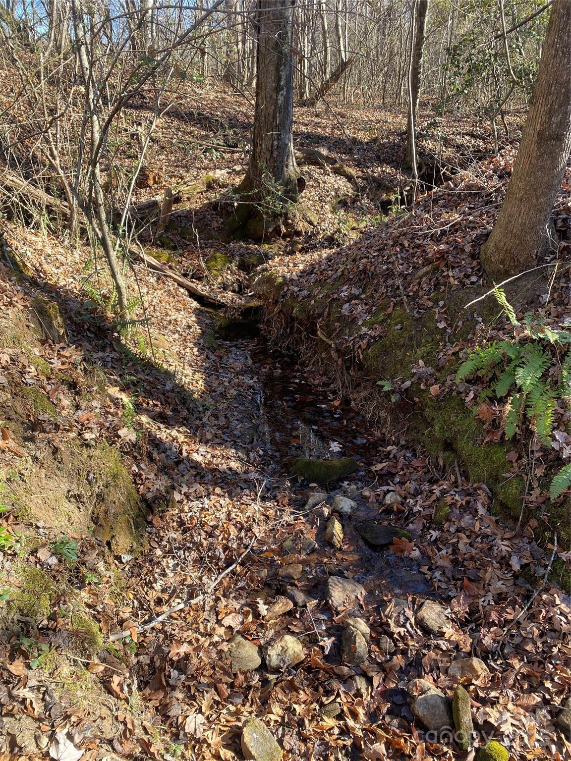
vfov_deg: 67.3
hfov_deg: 53.1
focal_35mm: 26
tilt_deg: -22.0
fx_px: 572
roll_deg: +1.8
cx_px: 286
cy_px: 380
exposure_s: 1/203
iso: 32
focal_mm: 4.25
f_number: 1.8
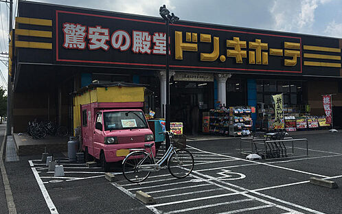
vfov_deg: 34.5
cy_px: 104
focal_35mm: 37
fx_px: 345
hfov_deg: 52.5
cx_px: 195
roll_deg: +0.7
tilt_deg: +0.4
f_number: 2.2
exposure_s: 1/2564
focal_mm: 4.15
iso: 25
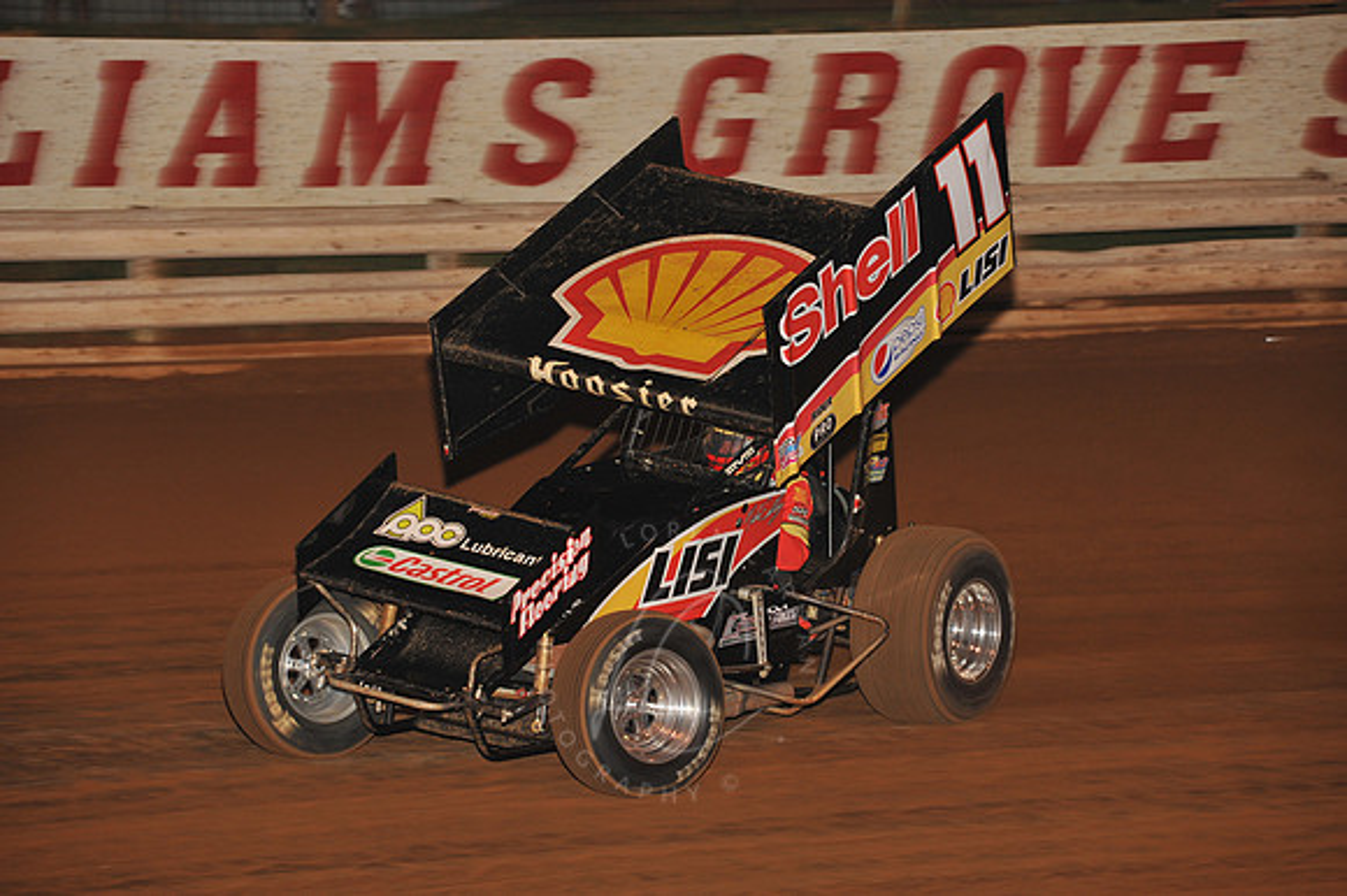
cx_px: 674
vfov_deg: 8.8
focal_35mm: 155
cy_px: 448
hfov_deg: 13.3
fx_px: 5796
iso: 800
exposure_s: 1/250
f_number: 6.3
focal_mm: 155
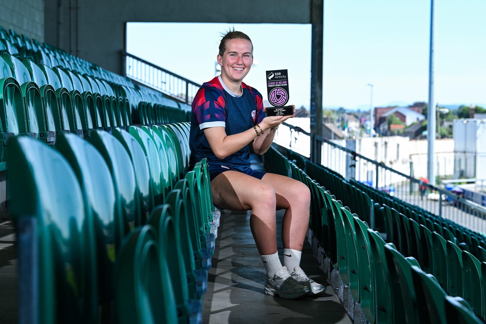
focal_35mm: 86
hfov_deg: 23.6
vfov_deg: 15.9
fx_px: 1161
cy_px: 162
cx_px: 243
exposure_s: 1/640
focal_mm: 86
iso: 400
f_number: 6.3
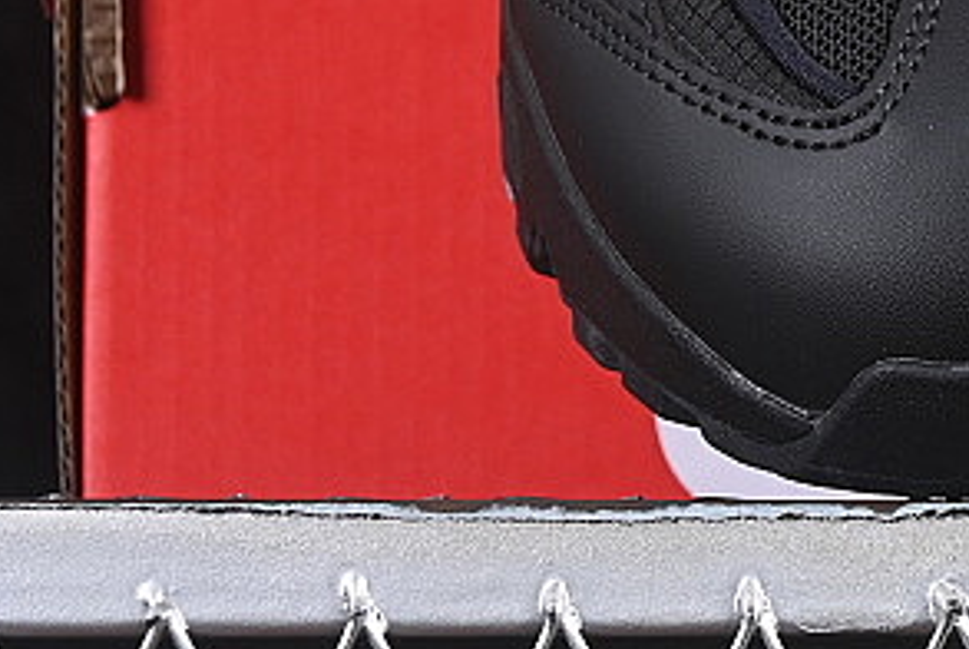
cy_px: -242
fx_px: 7436
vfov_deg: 5.0
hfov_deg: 7.3
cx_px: 1392
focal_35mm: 276
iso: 160
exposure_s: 1/60
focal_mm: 50
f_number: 6.3
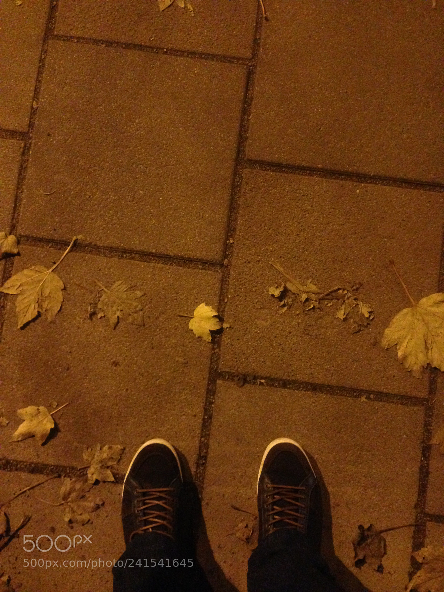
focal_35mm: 33
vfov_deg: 55.4
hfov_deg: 42.9
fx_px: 564
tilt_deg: -83.8
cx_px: 222
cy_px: 296
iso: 800
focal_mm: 4.12
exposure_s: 1/15
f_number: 2.4
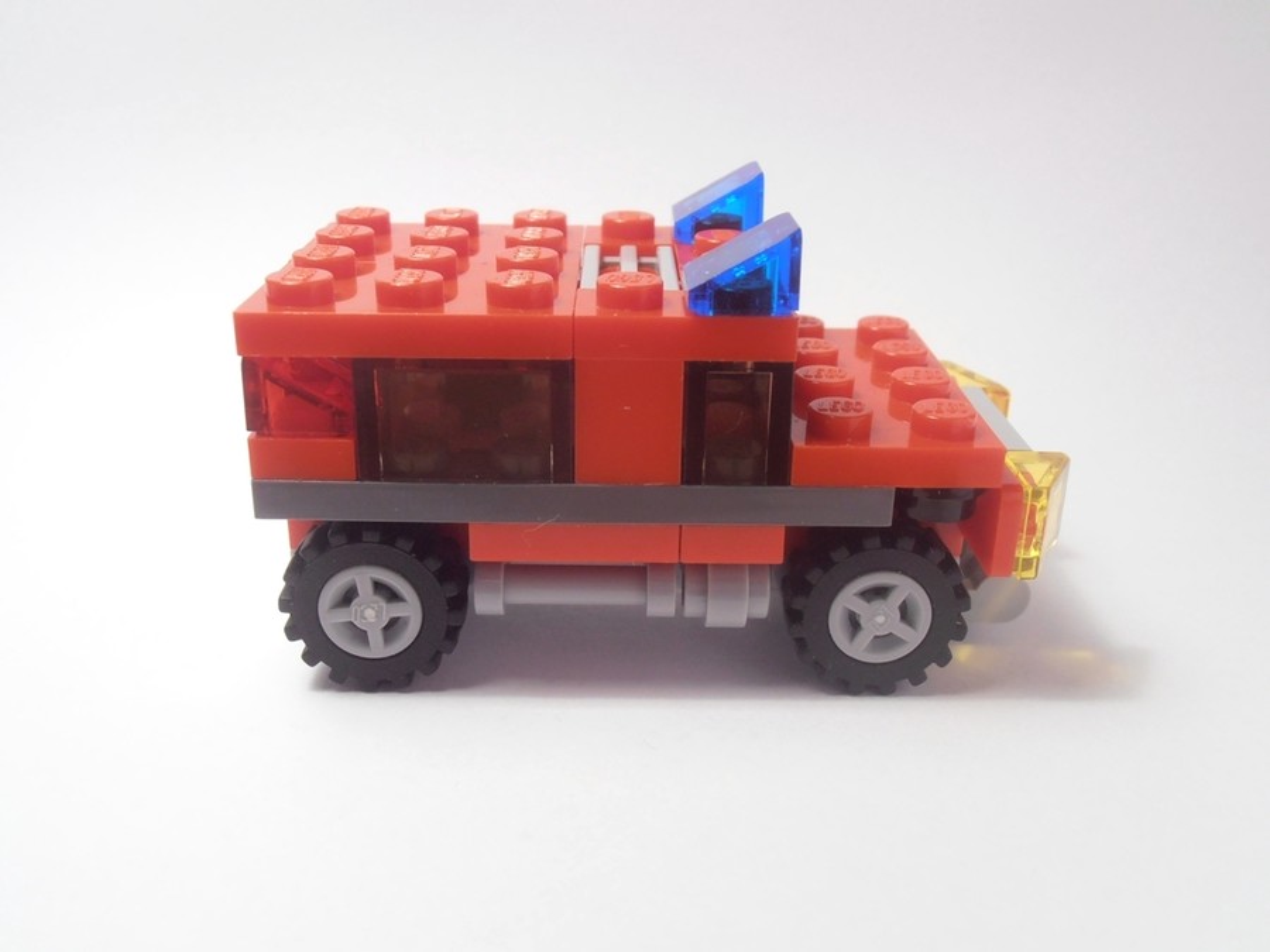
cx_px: 635
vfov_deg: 38.7
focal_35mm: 37
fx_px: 1357
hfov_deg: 50.1
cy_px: 476
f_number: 3.9
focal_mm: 6.61
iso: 100
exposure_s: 1/40
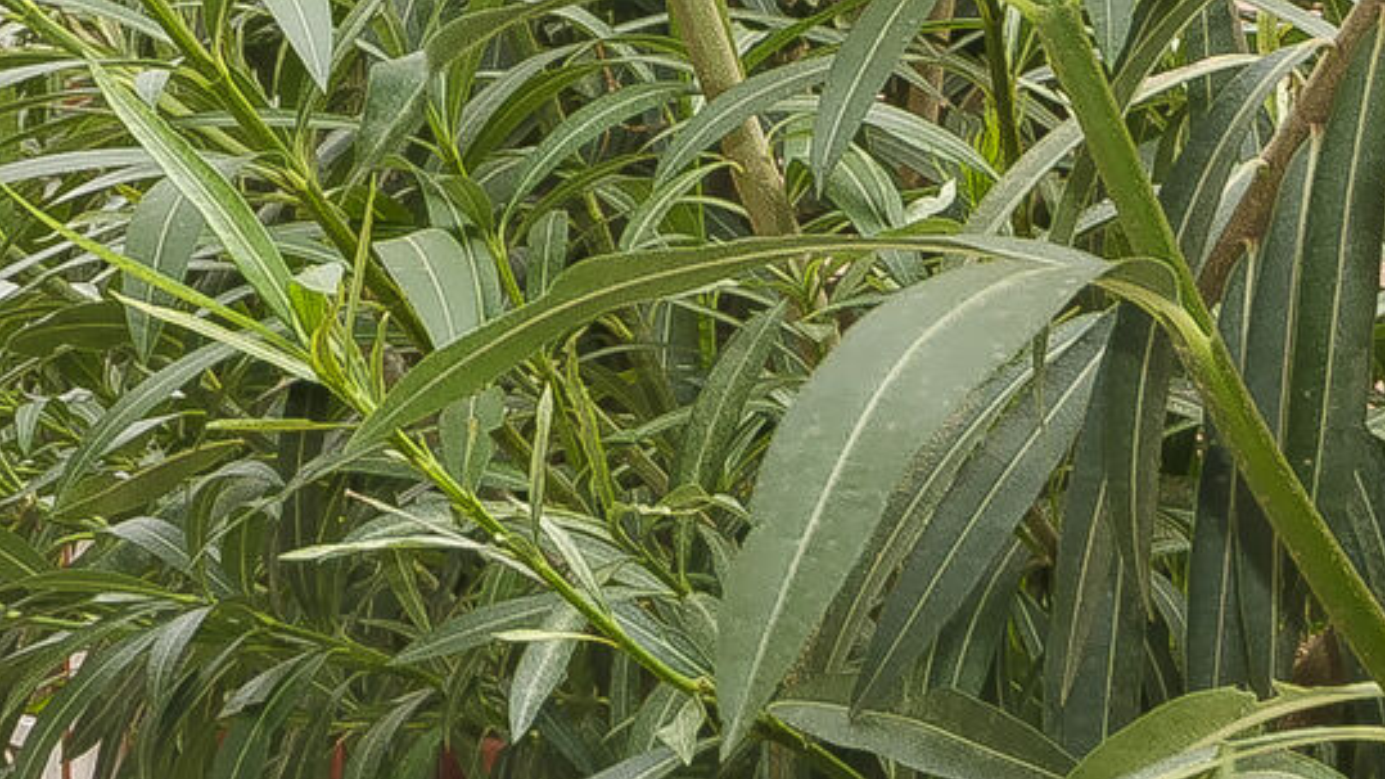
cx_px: -105
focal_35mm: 114
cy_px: -66
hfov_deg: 18.2
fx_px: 4186
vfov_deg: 10.5
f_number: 4.8
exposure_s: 1/160
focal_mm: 14
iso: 200
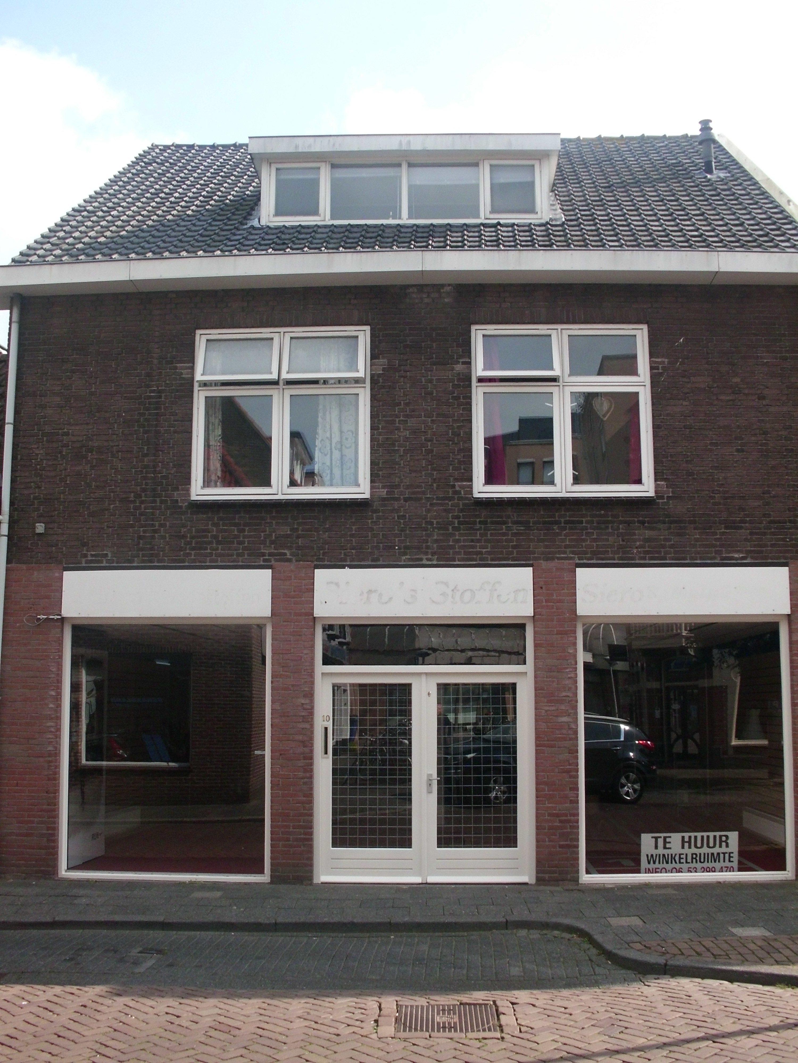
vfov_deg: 51.4
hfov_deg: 39.7
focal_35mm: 36
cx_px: 399
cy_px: 532
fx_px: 1107
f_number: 7.3
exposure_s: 1/160
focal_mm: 6.3
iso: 100
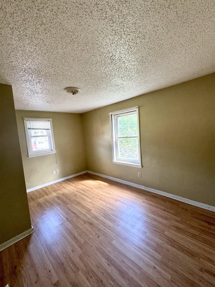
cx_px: 108
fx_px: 116
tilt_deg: -5.8
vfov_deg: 102.1
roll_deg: +4.8
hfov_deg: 85.7
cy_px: 144
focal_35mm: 14
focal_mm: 2.22
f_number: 2.2
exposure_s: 1/60
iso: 200
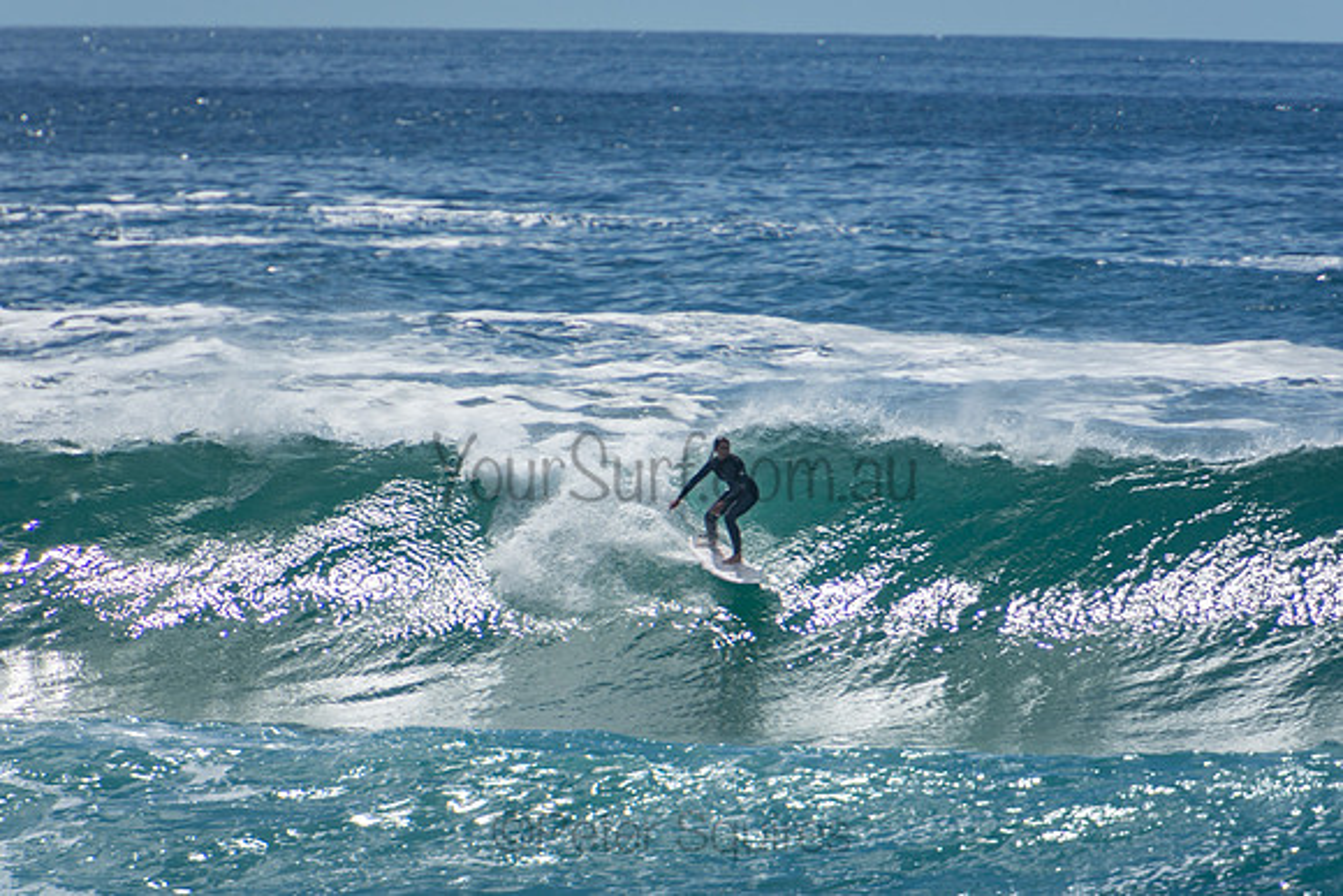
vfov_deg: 2.3
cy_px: 448
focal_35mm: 600
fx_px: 22388
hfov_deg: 3.4
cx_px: 672
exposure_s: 1/1250
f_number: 5.6
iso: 110
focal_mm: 400
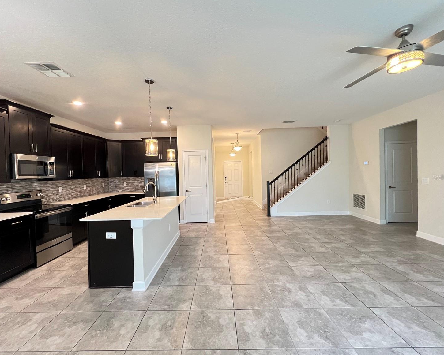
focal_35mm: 14
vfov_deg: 88.0
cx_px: 217
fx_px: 184
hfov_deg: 100.7
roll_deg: +2.1
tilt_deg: -1.4
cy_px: 177
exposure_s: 1/60
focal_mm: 1.57
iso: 320
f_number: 1.8
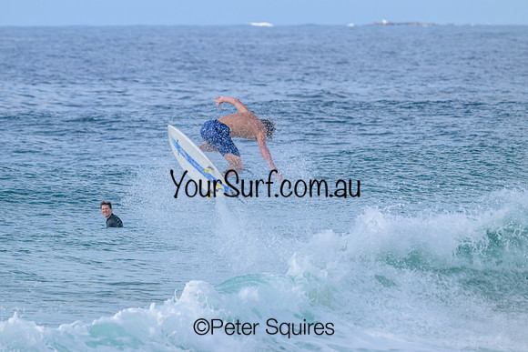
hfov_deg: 4.0
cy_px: 176
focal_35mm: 510
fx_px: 7481
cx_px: 264
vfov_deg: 2.7
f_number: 10
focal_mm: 510
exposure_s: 1/2000
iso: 900
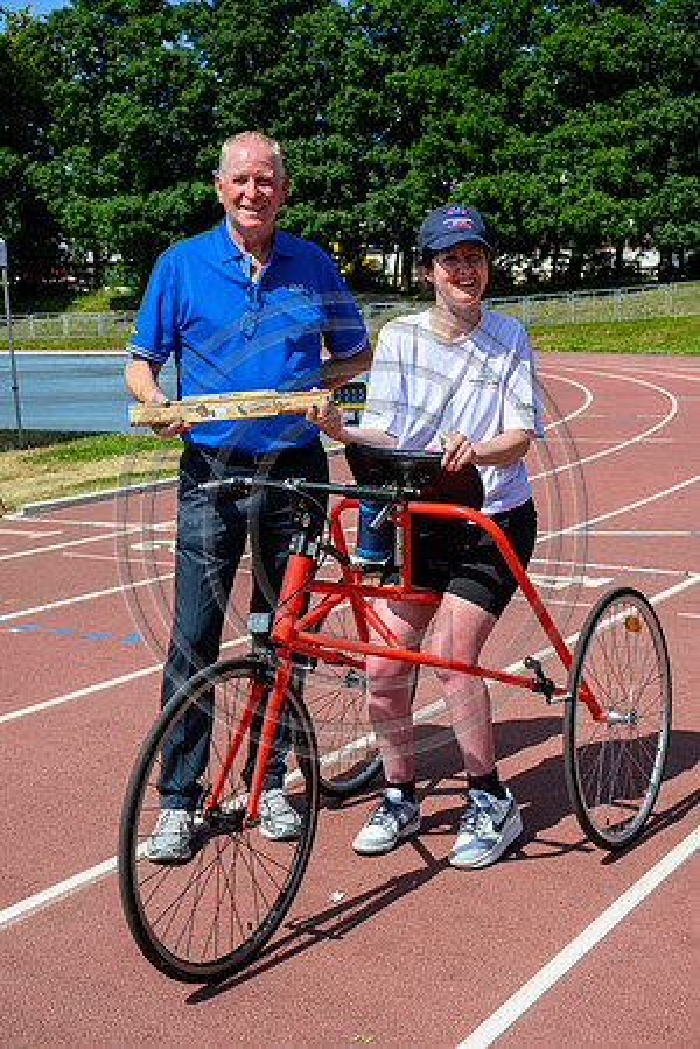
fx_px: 1487
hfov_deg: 26.5
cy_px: 524
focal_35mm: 51
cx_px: 350
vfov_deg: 38.9
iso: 200
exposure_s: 1/1000
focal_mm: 51
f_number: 8
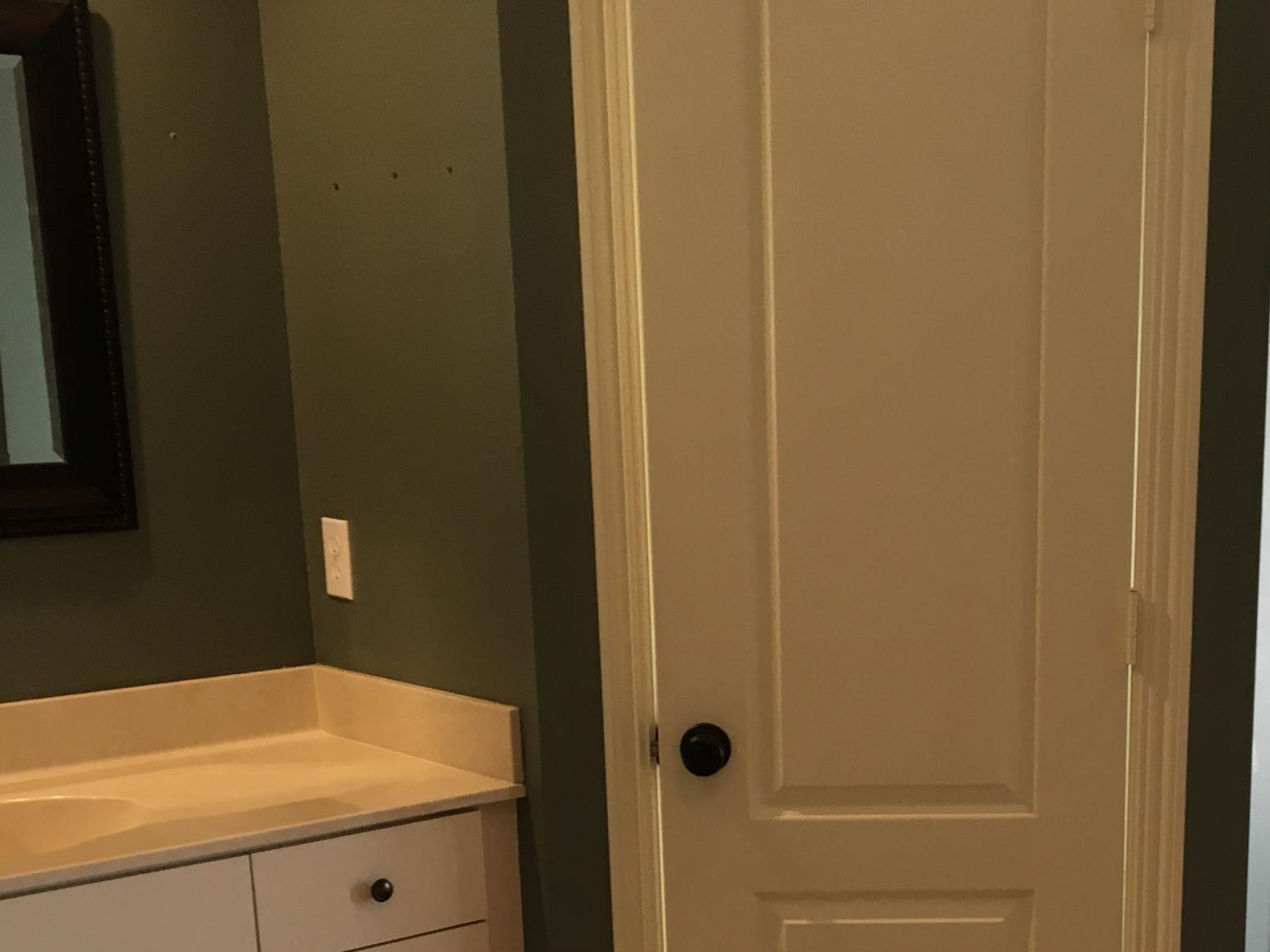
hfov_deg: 34.1
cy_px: 895
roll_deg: +1.5
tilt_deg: -15.2
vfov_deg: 25.1
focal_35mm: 56
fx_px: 2054
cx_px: 815
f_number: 2.2
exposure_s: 1/30
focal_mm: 4.15
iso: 50
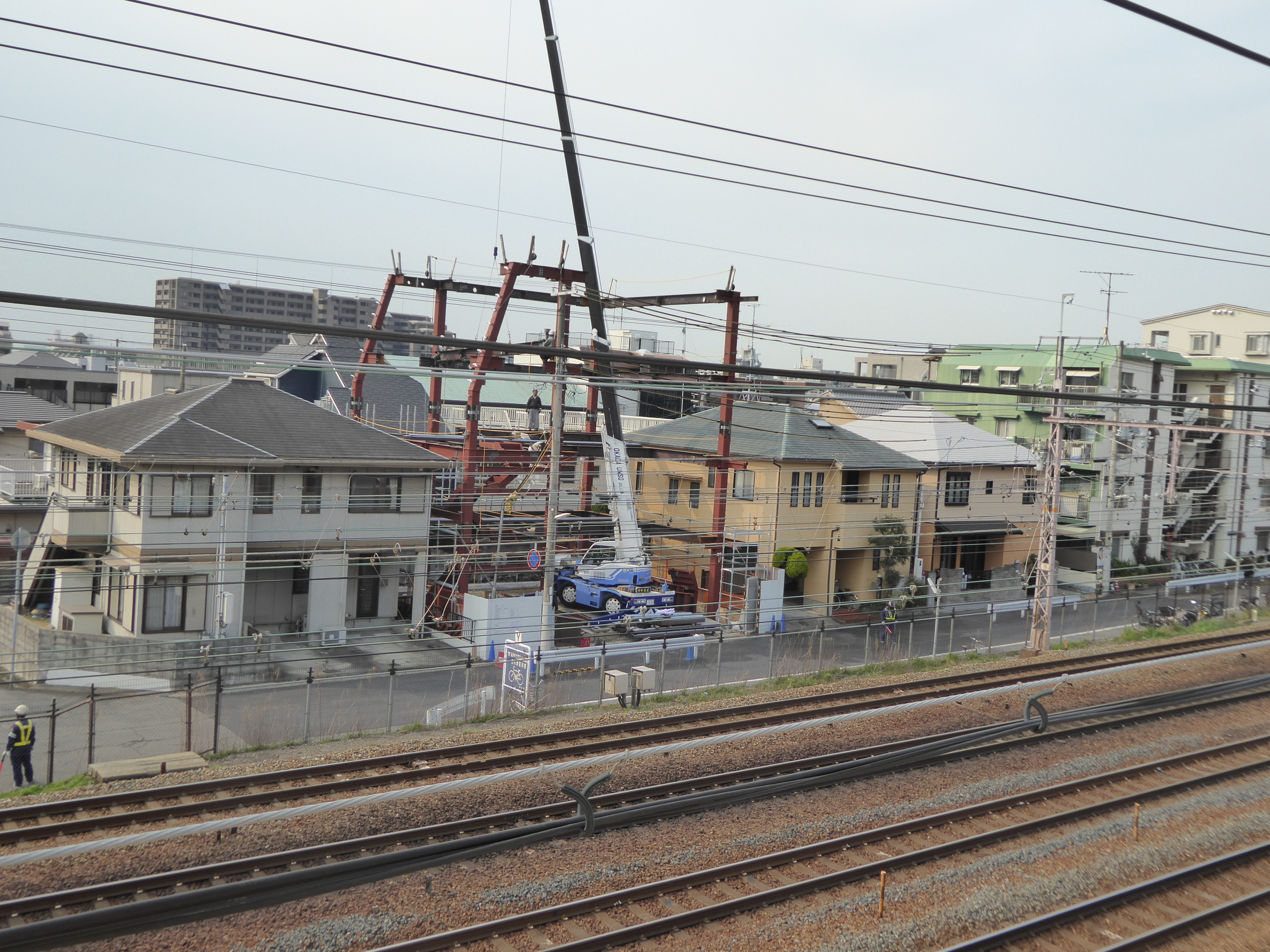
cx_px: 645
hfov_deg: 52.6
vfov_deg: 40.7
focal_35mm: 35
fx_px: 1284
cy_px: 465
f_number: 3.6
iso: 200
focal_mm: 5.8
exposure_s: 1/640
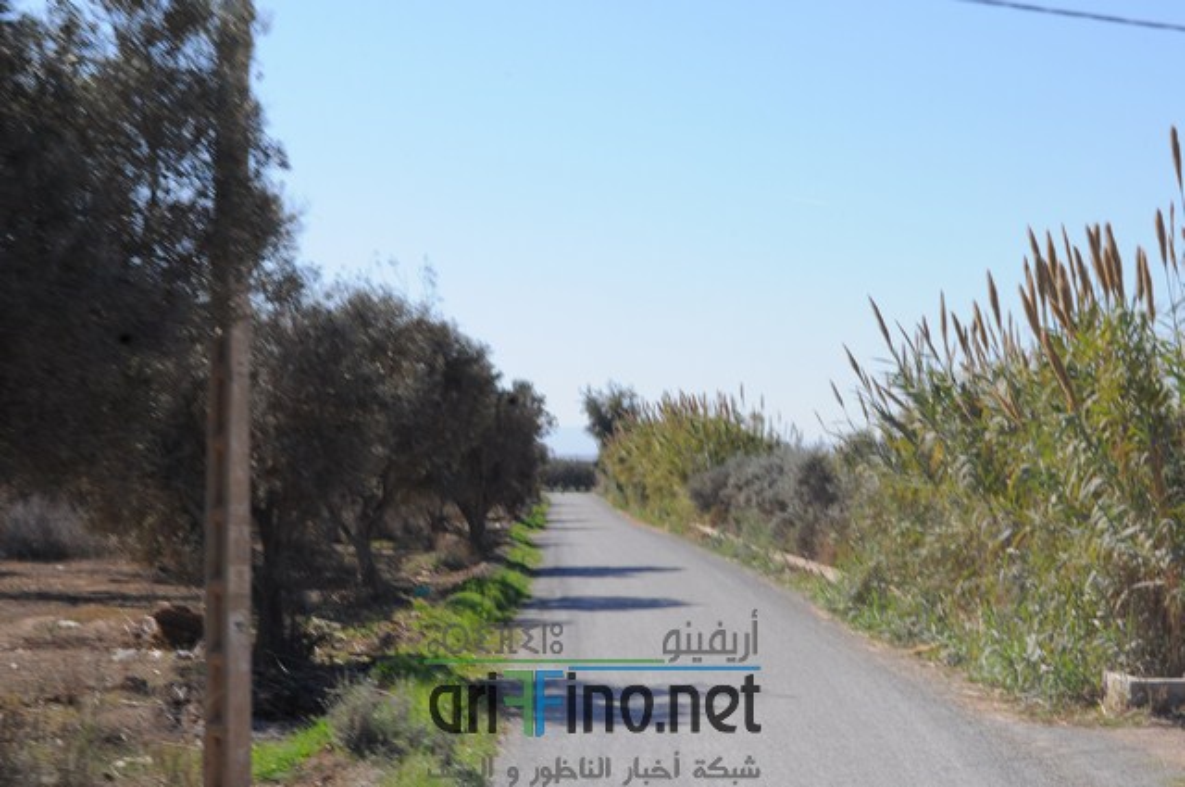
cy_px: 394
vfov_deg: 18.9
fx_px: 2367
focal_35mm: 72
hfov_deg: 28.1
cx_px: 592
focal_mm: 48
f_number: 20
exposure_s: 1/100
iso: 200
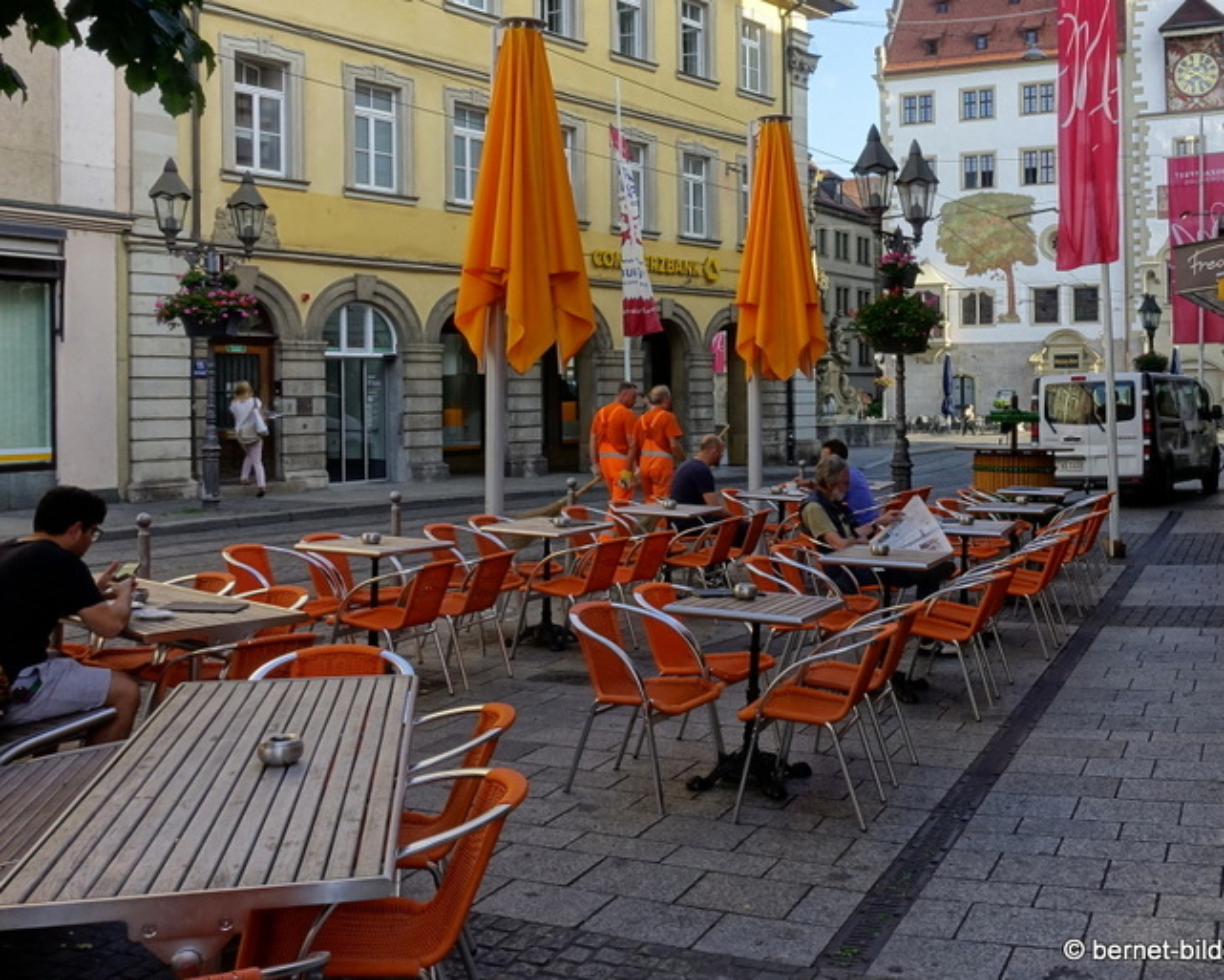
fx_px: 1051
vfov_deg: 50.0
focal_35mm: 29
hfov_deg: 60.4
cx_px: 615
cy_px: 490
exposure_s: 1/80
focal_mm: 9.12
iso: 200
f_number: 11
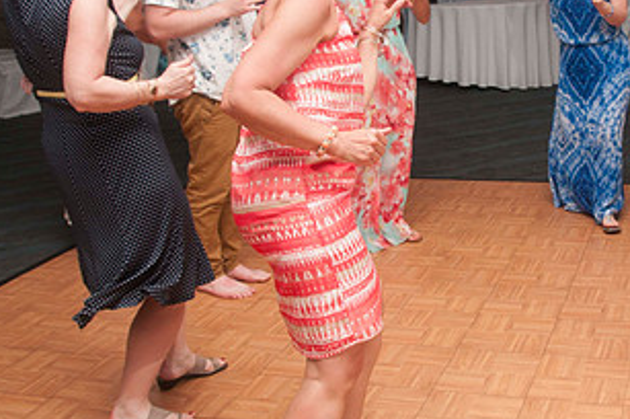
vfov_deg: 26.3
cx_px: 503
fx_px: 892
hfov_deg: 37.5
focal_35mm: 51
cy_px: 149
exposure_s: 1/60
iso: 400
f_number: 5.6
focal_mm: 18
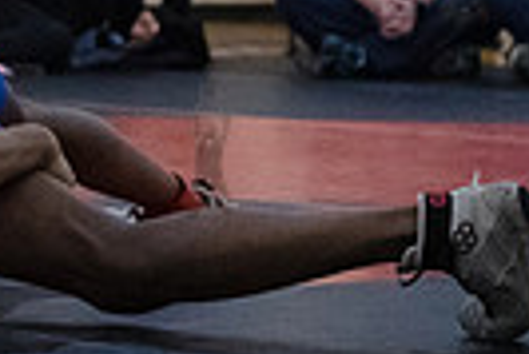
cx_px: -306
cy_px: -46
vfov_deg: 4.5
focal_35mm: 306
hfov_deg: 6.6
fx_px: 4501
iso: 8000
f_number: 3.2
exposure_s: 1/400
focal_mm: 70
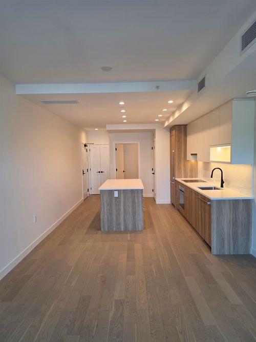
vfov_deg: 73.9
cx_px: 128
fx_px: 227
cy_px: 171
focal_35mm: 23
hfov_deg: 58.9
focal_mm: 6.5
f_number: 1.4
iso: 80
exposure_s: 1/120
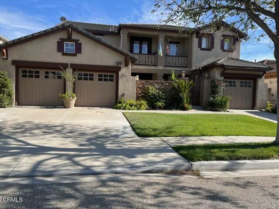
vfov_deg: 53.1
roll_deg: -1.2
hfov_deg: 67.3
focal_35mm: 26
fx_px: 210
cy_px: 104
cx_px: 140
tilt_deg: -3.6
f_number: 1.6
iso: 50
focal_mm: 5.1
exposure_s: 1/2137
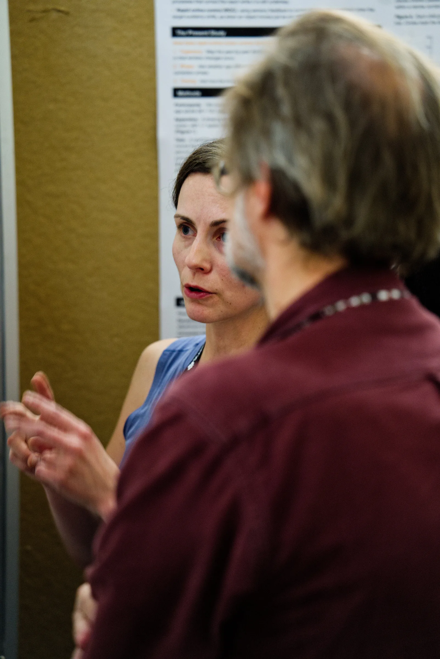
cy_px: 330
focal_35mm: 102
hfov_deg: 13.4
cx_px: 220
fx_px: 1867
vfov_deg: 20.0
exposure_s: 1/50
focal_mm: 102
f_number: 2.8
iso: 2000
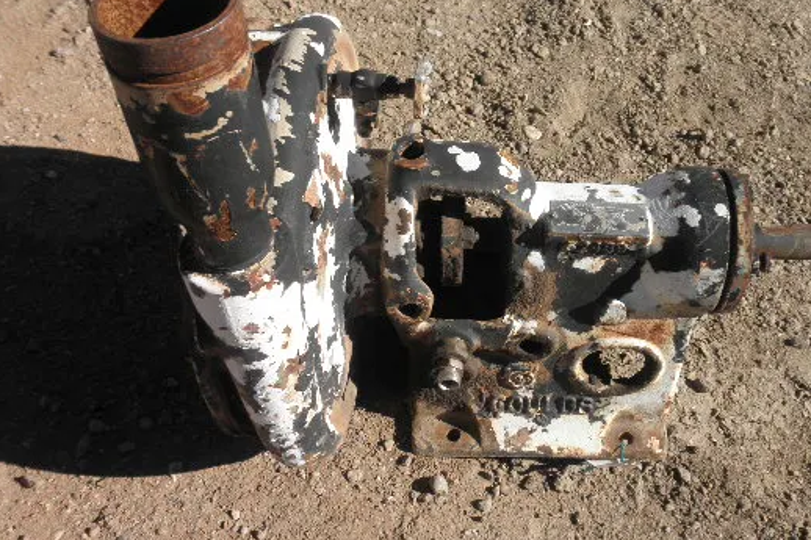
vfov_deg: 36.8
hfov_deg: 52.8
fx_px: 811
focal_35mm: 36
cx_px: 481
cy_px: 261
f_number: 8.5
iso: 64
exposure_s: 1/100
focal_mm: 5
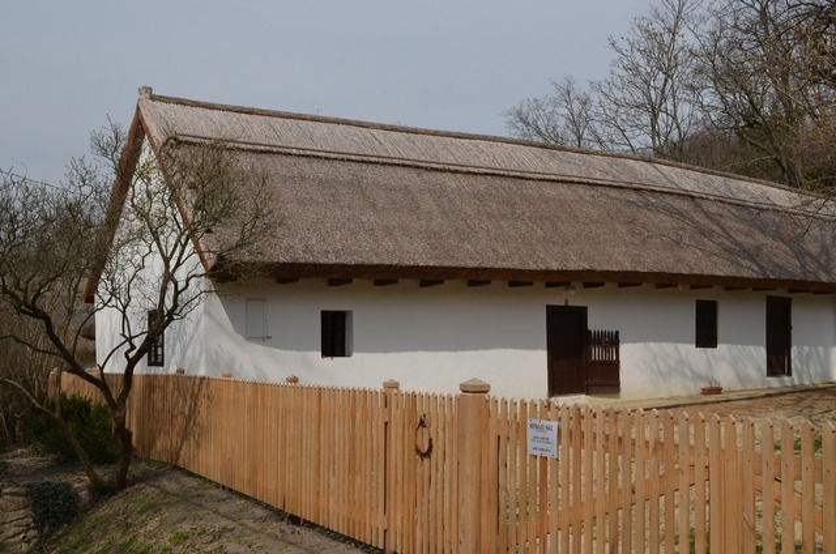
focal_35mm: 39
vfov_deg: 34.1
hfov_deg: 49.6
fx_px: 904
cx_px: 418
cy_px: 277
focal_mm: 26
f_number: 11
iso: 200
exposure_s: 1/500
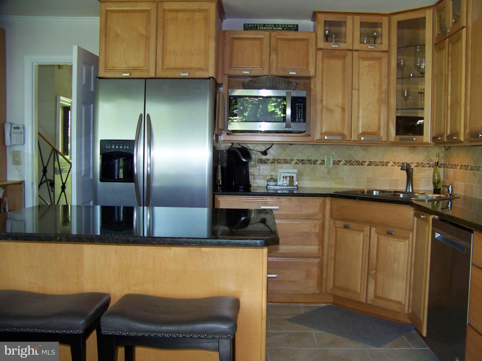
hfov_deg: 51.4
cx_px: 241
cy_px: 180
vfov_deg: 39.7
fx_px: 501
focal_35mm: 36
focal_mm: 5.85
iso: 200
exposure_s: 1/30
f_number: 2.8
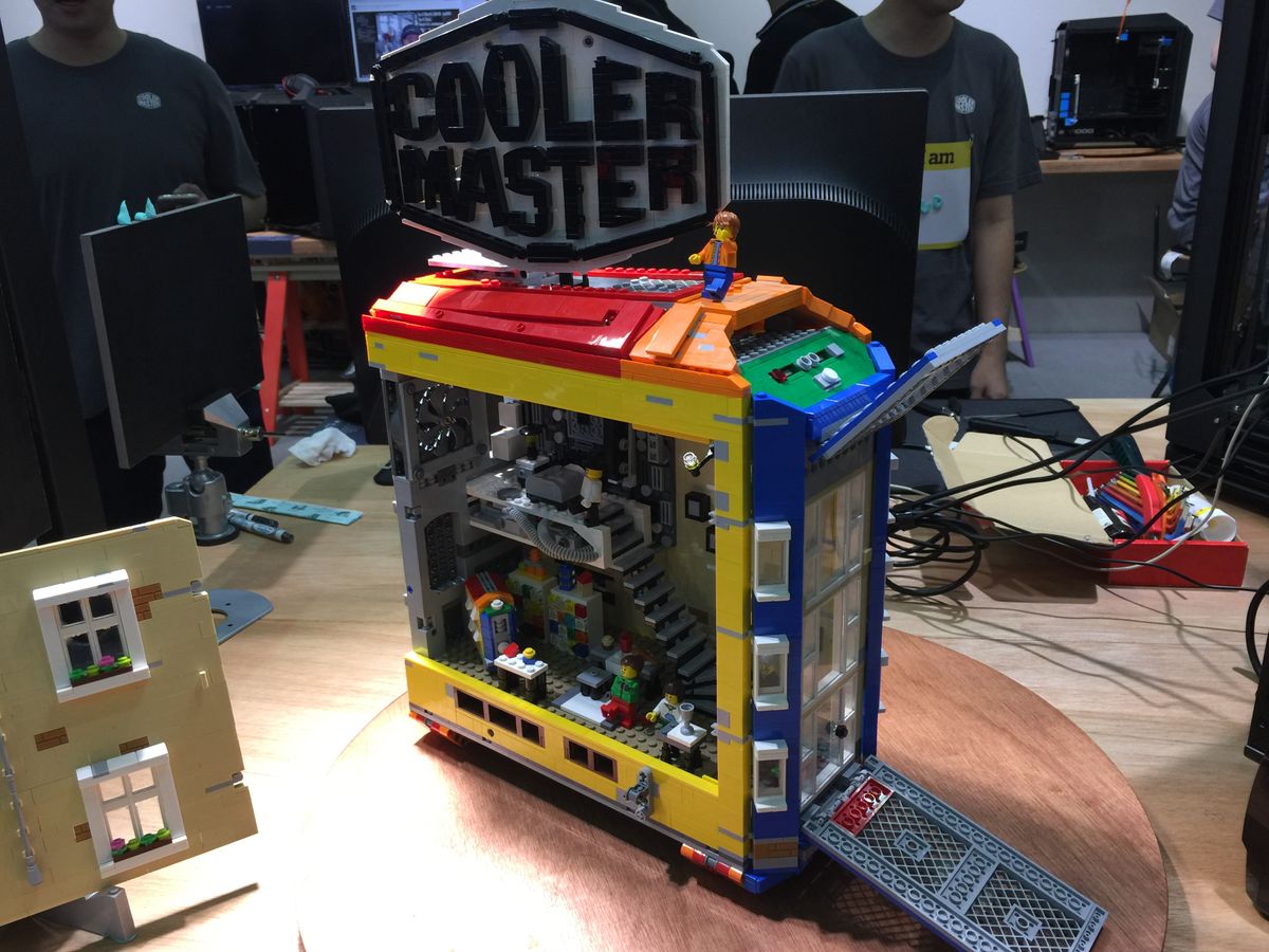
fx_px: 1063
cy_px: 476
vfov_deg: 48.2
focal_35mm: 29
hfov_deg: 61.7
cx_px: 634
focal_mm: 4.15
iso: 32
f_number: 2.2
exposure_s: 1/30
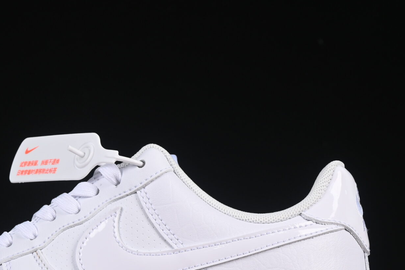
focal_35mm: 156
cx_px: 108
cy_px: 227
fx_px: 1755
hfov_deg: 13.1
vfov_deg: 8.8
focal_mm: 50
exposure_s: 1/80
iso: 160
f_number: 8
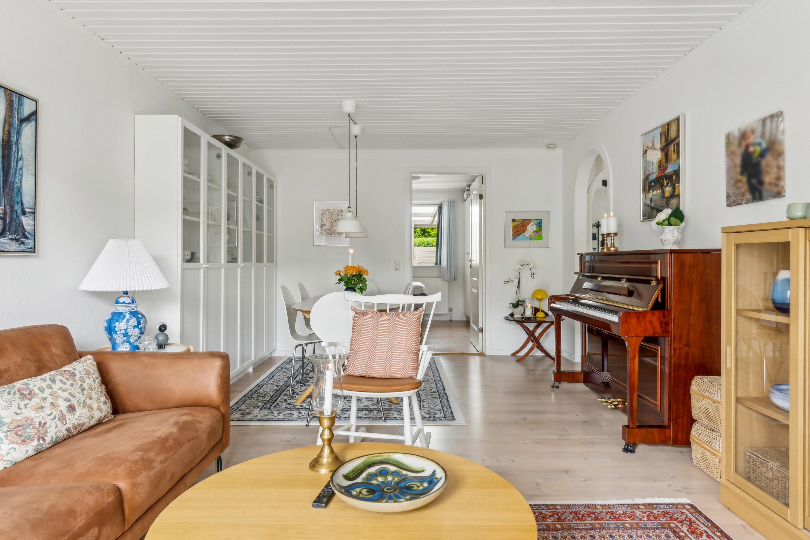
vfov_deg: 54.6
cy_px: 270
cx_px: 405
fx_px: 523
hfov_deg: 75.5
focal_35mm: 23
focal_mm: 15.5
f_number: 8
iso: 200
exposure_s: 1/5
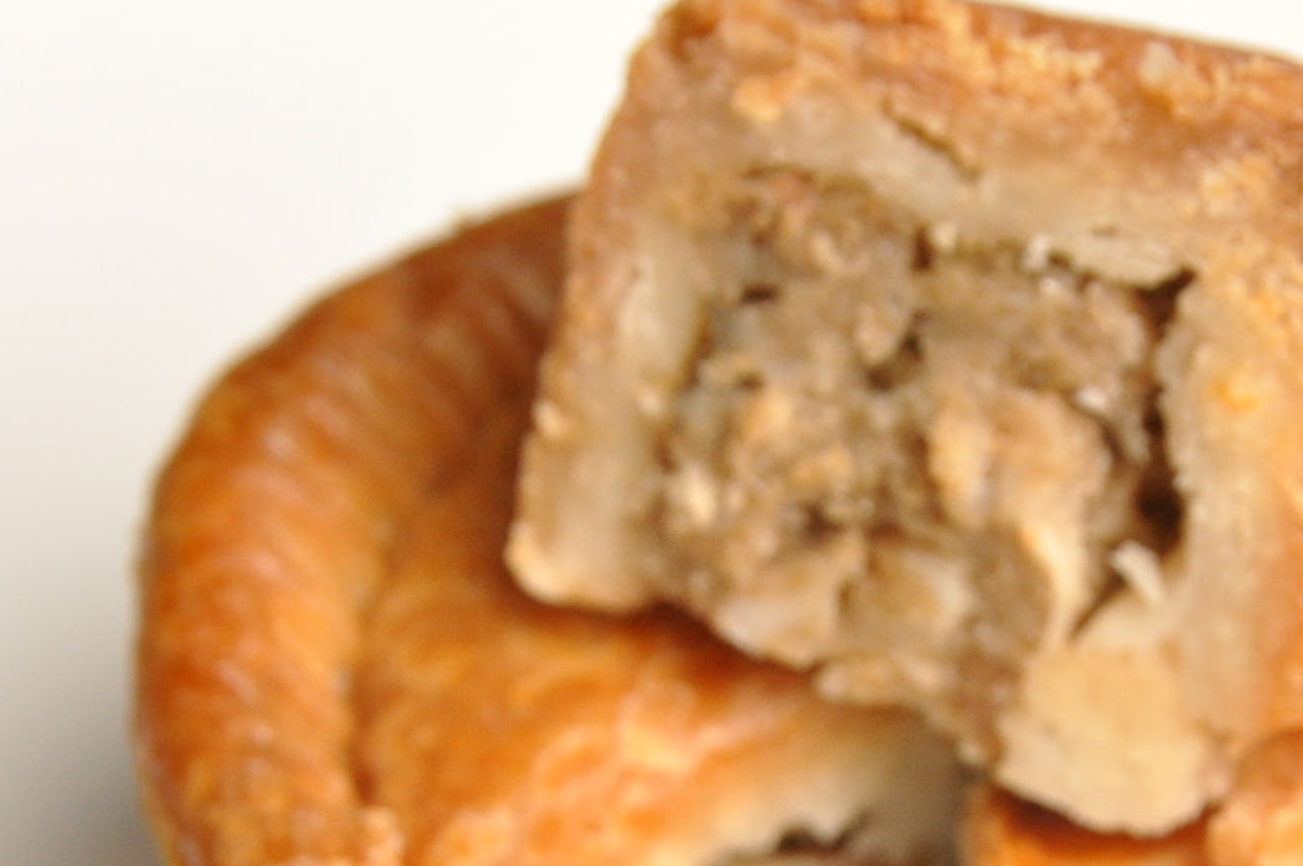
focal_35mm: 216
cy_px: 916
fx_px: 7821
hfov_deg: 9.5
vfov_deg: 6.3
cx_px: 988
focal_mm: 55
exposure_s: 1/125
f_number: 11
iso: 800
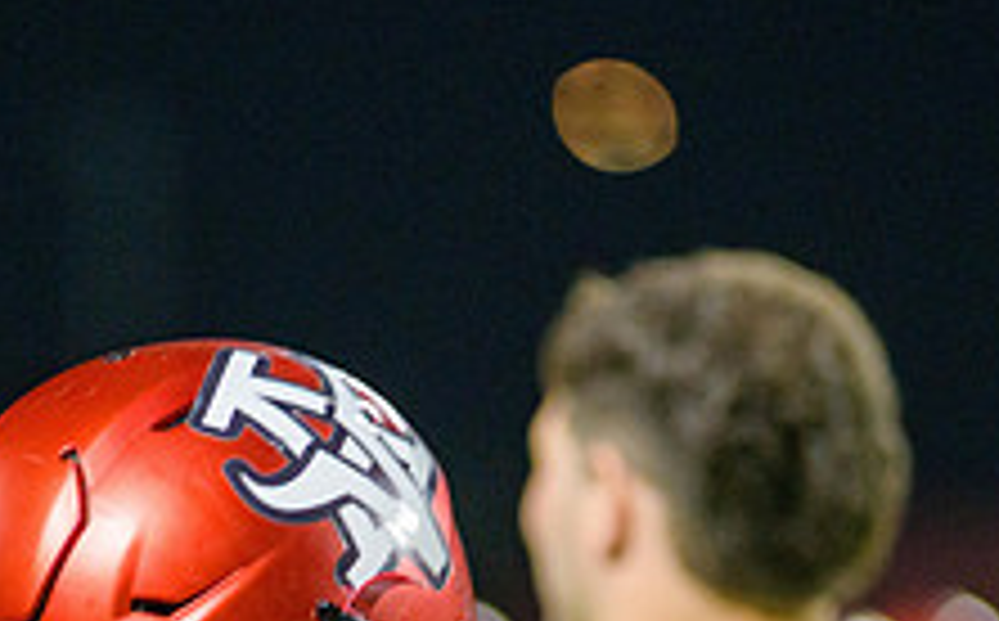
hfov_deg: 4.5
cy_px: 754
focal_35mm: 467
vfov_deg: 2.8
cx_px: 284
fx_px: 12695
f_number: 2.8
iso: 2000
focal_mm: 175
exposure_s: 1/320
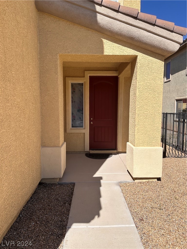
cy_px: 124
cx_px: 94
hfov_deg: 56.8
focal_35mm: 24
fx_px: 173
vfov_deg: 71.6
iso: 80
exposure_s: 1/6623
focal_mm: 6.86
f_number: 1.78
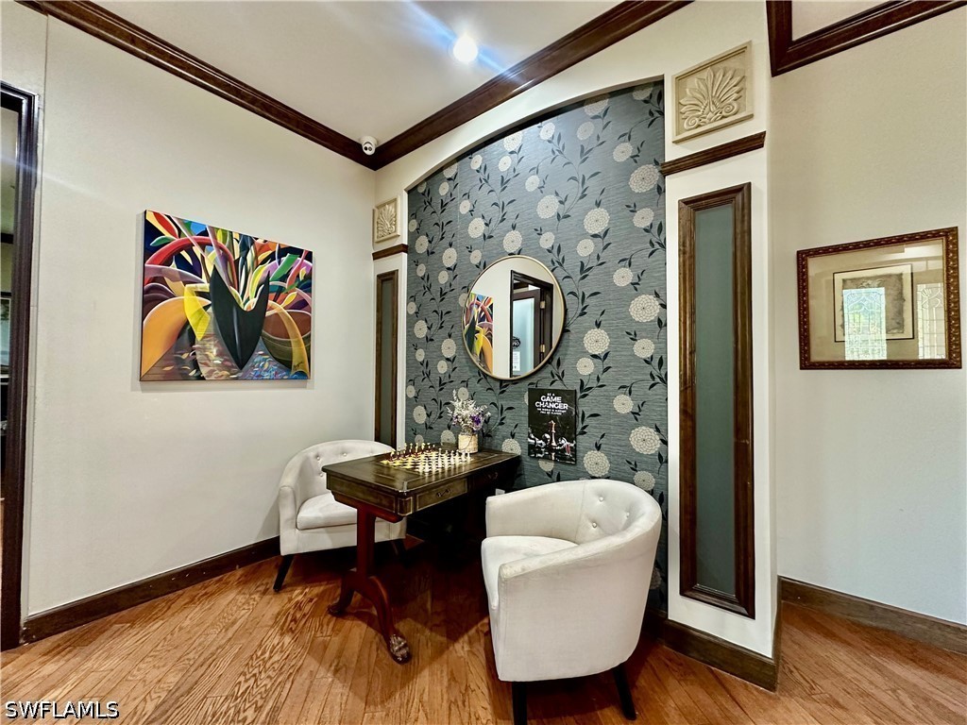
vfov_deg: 85.7
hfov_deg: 102.1
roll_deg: -0.1
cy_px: 362
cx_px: 484
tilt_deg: +1.2
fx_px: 391
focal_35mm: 14
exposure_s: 1/60
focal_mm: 2.22
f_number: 2.2
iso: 400
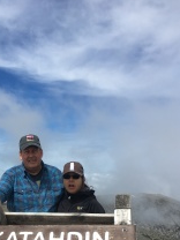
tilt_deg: -4.4
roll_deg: +2.9
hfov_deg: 27.9
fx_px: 354
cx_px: 35
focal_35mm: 51
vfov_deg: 35.6
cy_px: 210
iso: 25
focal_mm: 4.15
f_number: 2.2
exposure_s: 1/2653
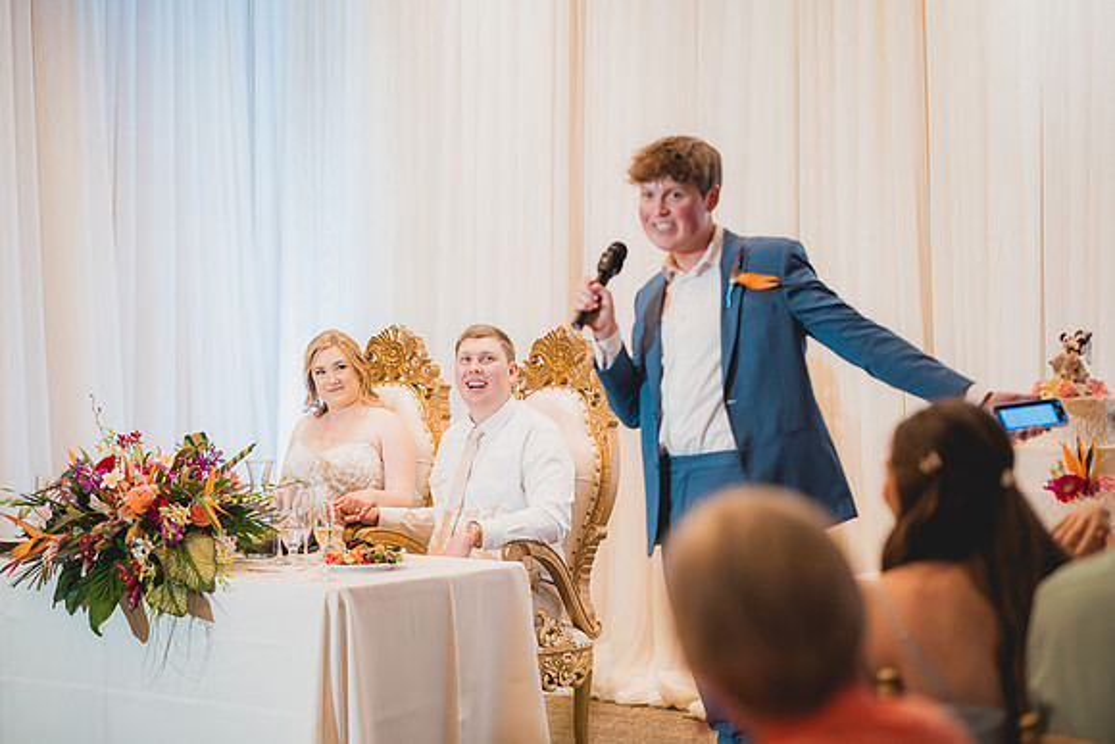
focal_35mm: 85
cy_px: 372
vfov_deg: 16.1
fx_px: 2633
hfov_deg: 23.9
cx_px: 558
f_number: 2.2
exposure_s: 1/200
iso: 1250
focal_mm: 85
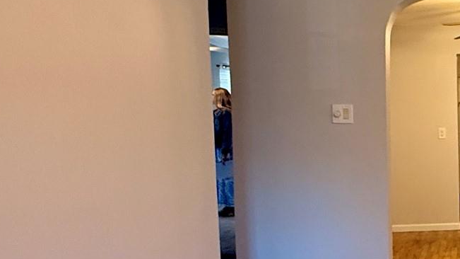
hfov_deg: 33.3
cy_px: 182
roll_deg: -0.3
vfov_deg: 24.7
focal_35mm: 48
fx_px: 585
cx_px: 577
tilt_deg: -6.3
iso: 400
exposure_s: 1/120
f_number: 2.2
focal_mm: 2.22
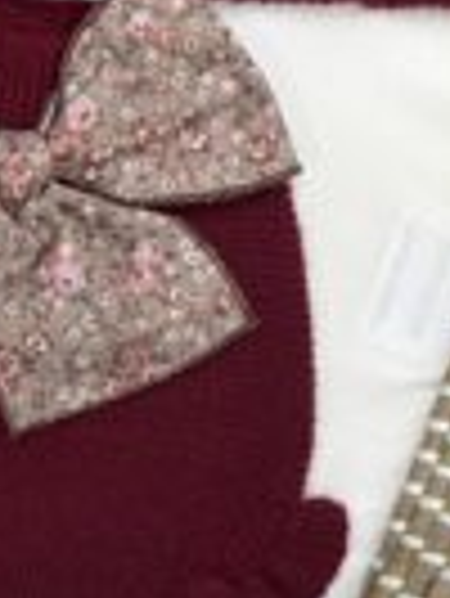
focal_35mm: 78
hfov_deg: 18.8
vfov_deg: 22.6
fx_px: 1350
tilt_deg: -84.1
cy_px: -153
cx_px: 108
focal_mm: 5.1
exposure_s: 1/50
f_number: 1.6
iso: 80
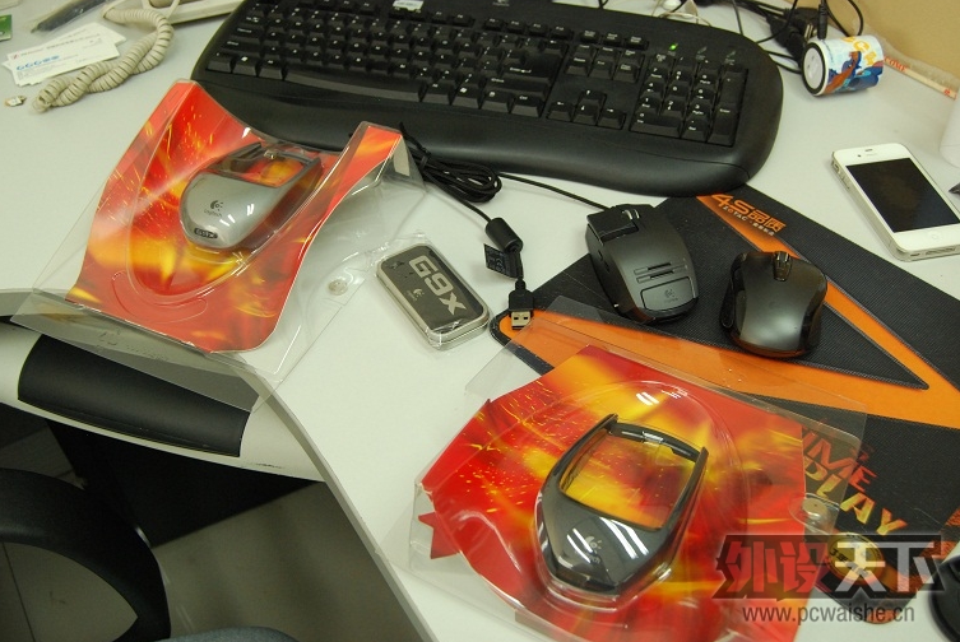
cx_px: 467
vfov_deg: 37.4
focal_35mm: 36
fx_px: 948
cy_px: 319
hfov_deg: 53.7
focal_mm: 23
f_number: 5.6
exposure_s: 1/30
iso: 800
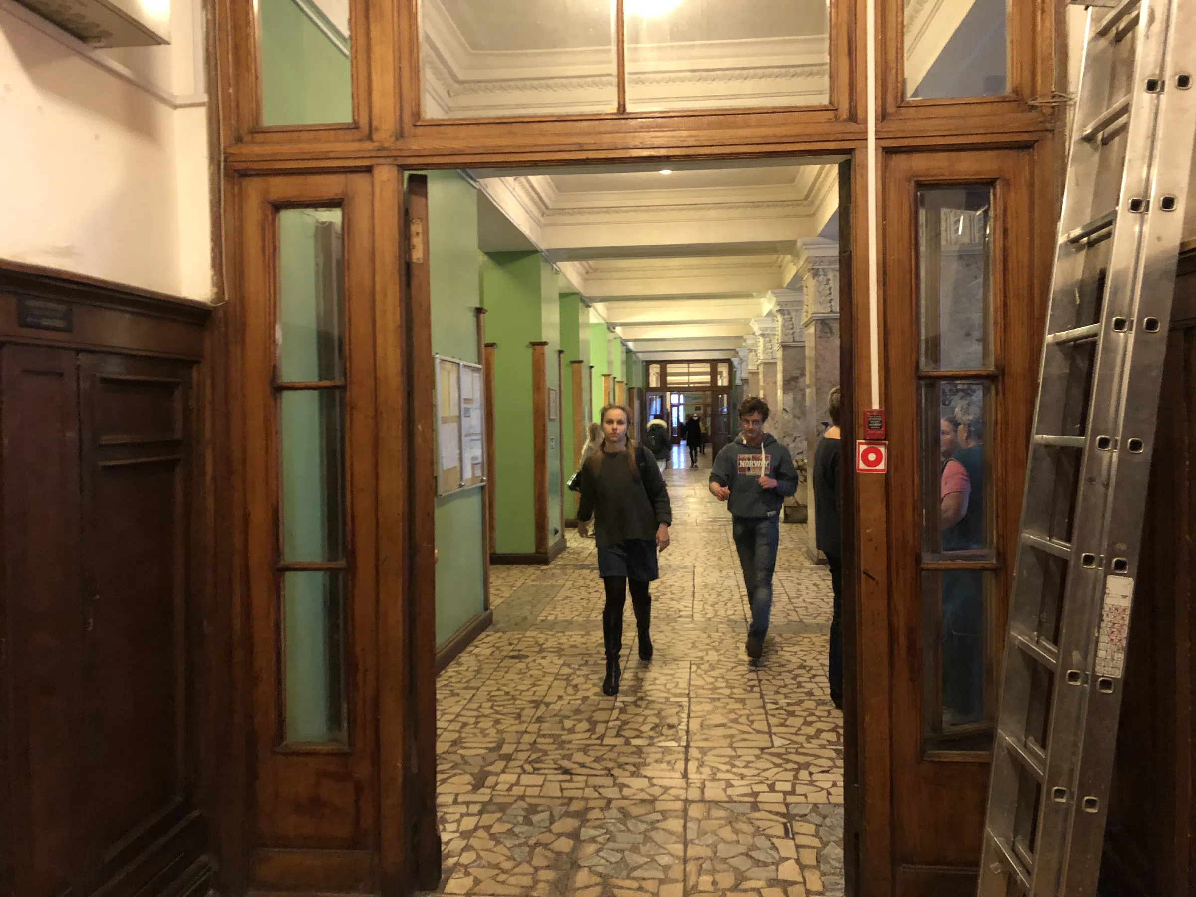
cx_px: 598
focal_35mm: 28
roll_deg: +0.7
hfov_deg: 63.4
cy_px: 448
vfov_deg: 49.7
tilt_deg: -1.9
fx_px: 967
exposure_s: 1/4
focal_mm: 4
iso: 100
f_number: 1.8
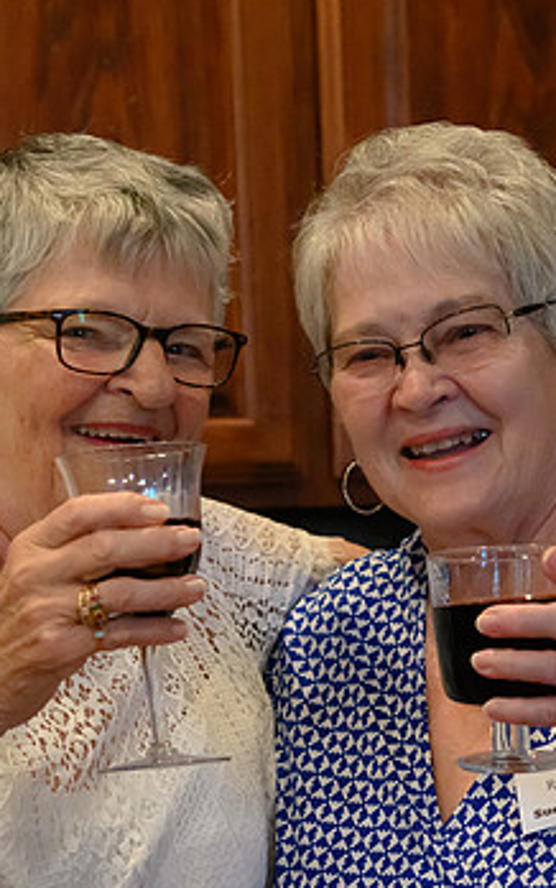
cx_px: 435
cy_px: 505
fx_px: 3437
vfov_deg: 14.7
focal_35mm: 142
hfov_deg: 9.2
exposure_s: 1/200
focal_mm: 60
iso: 12800
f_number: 4.5
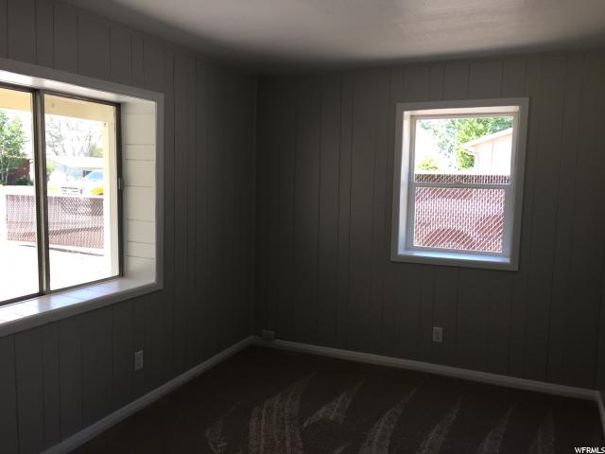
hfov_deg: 61.7
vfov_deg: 48.2
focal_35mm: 29
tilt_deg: -4.3
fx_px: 507
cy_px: 227
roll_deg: -2.1
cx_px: 302
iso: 32
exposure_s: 1/120
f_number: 2.2
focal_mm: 4.15
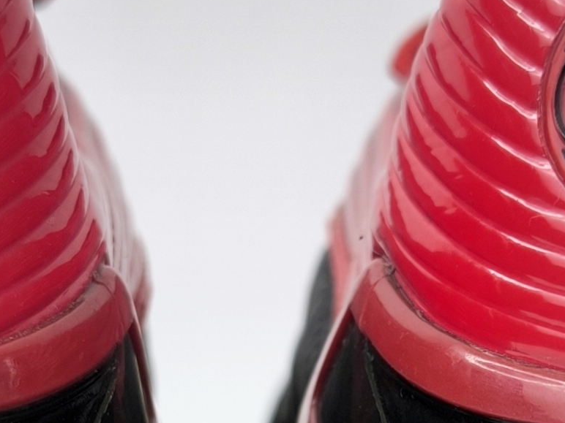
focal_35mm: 91
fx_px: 1485
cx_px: 249
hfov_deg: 21.5
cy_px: 423
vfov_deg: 15.9
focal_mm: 6.92
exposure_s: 1/100
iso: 64
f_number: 1.9
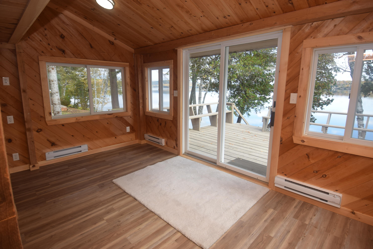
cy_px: 124
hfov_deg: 90.0
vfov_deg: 67.4
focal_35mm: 18
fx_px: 186
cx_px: 186
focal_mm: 12
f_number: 5.6
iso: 110
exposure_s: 1/125
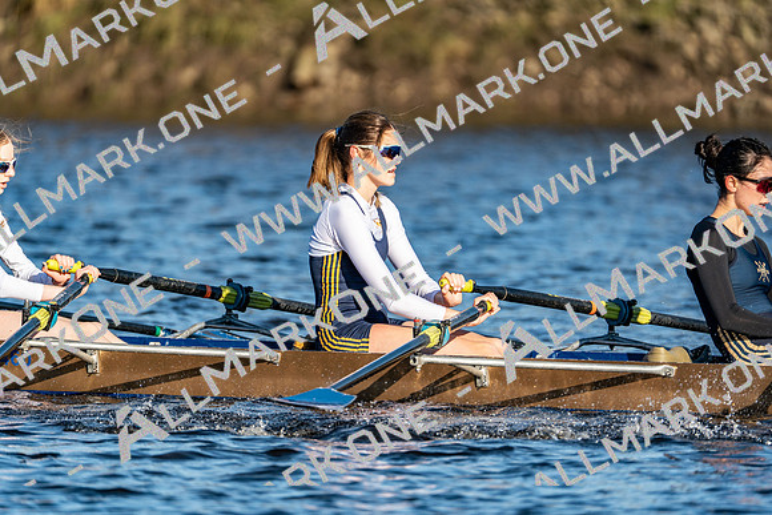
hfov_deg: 3.4
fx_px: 12869
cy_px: 258
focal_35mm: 600
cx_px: 386
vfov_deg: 2.3
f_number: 6.3
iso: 500
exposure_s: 1/2000
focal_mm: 600
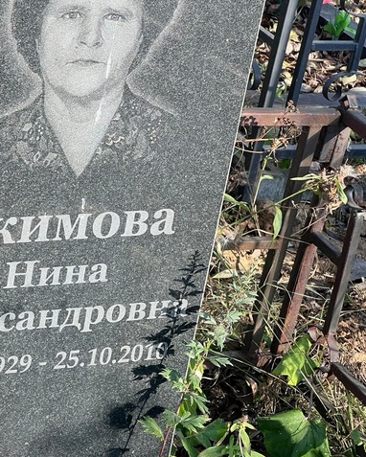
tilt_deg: -27.8
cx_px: 38
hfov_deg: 12.2
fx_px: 1705
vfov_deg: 15.3
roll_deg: -11.9
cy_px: 285
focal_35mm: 126
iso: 32
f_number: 2.8
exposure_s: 1/153
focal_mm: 9
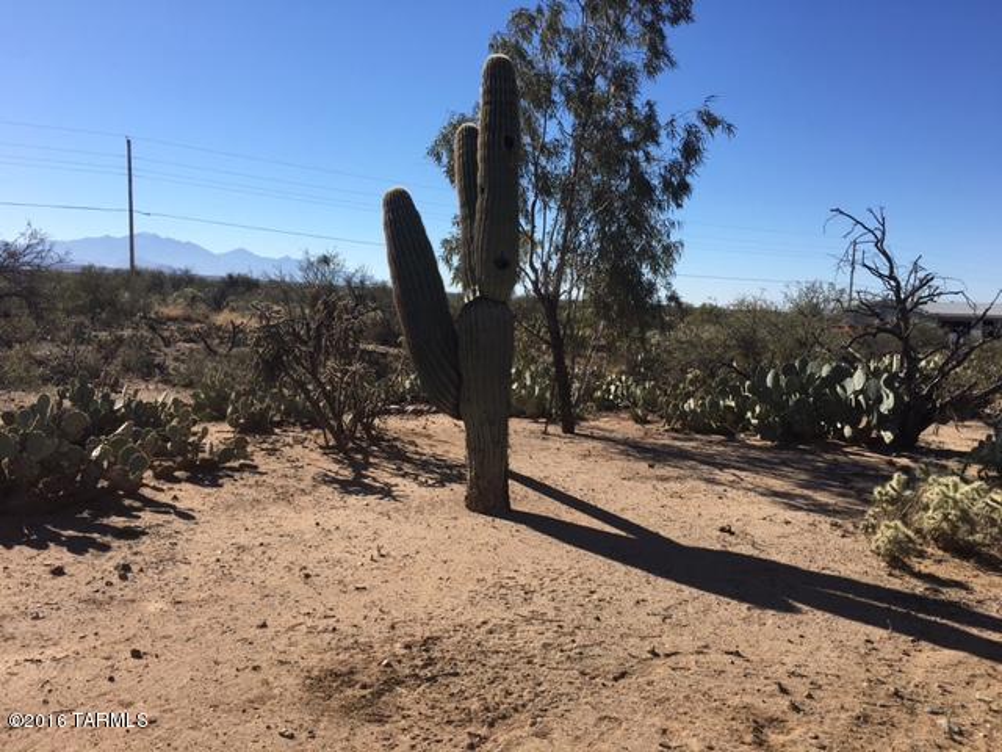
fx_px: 839
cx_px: 501
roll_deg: -1.8
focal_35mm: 29
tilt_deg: -5.8
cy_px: 376
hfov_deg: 61.7
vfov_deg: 48.2
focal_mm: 4.15
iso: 25
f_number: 2.2
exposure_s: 1/1972
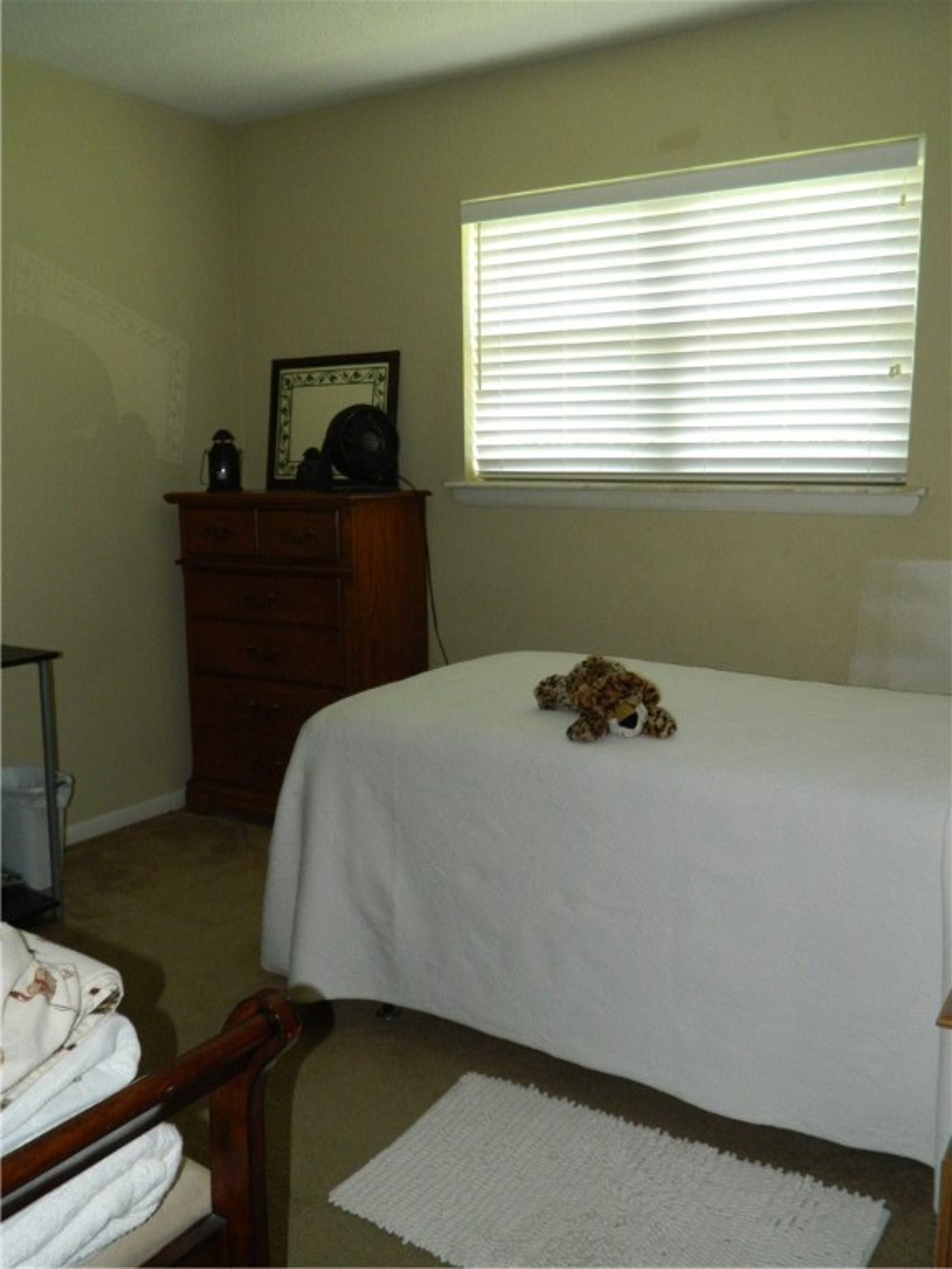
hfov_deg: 45.4
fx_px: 1137
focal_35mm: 31
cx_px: 476
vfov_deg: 58.4
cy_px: 634
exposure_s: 1/30
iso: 250
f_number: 3.2
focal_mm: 5.6
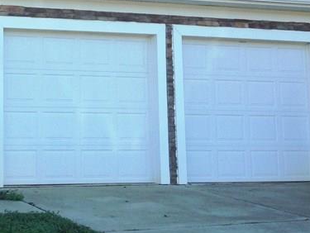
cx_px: -13
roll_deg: -0.3
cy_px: 5
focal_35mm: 90
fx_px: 807
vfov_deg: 16.1
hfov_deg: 20.9
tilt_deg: +8.8
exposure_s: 1/374
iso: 50
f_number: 2.4
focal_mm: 4.12
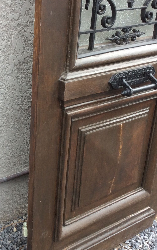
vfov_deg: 37.5
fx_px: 370
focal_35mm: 54
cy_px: 115
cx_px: 9
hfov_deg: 23.2
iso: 32
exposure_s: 1/212
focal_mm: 3.3
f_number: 2.4
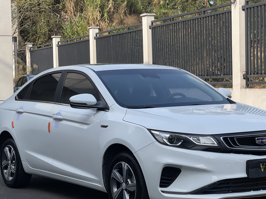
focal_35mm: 88
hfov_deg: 22.3
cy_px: 90
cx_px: 142
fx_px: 676
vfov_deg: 16.8
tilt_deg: -1.4
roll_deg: +0.8
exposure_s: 1/1004
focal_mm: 7.5
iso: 32
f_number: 2.2
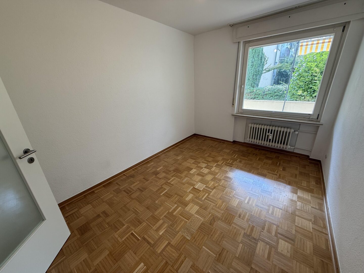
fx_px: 147
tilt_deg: -18.7
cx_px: 182
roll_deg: +2.7
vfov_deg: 85.7
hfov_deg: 102.1
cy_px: 136
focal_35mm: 14
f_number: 2.2
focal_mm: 2.22
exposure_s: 1/100
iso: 80
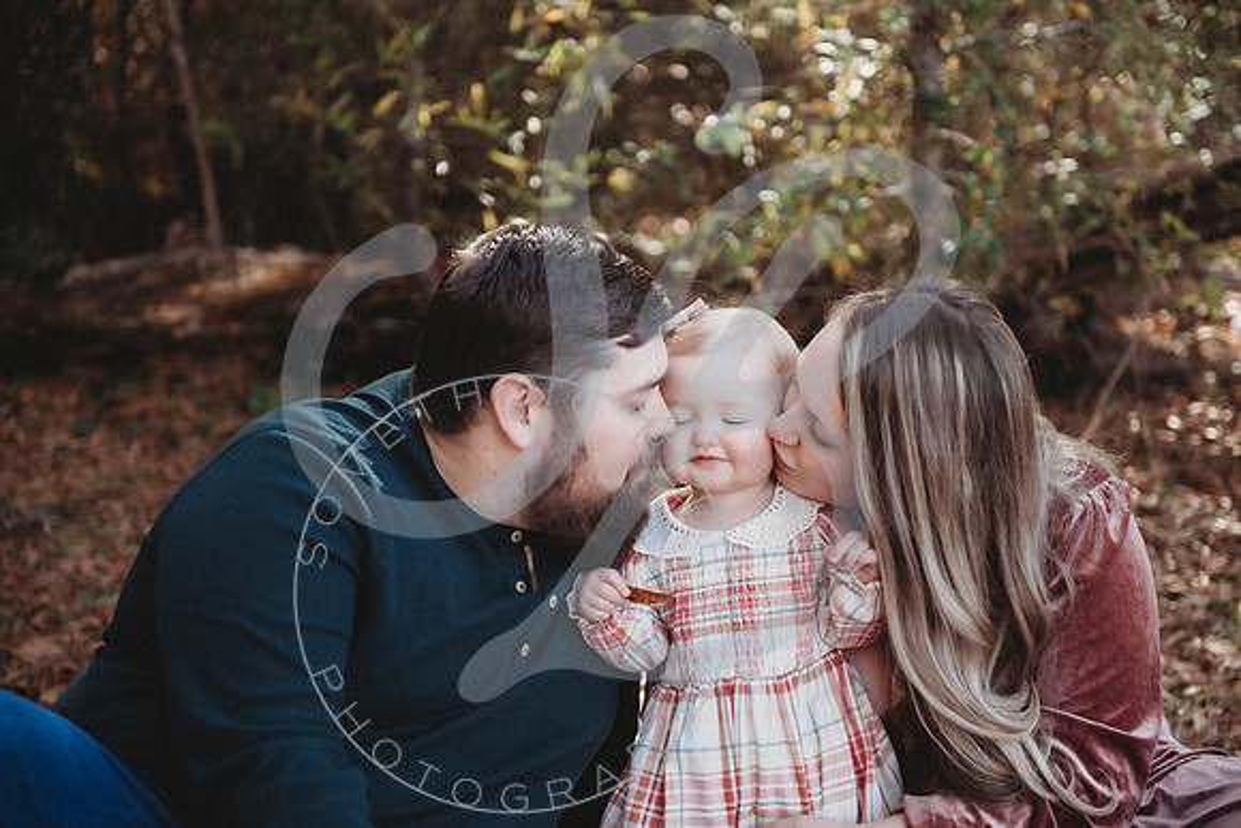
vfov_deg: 20.6
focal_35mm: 66
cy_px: 414
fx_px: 2276
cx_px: 620
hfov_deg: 30.5
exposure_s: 1/250
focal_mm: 66
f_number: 2.8
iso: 100
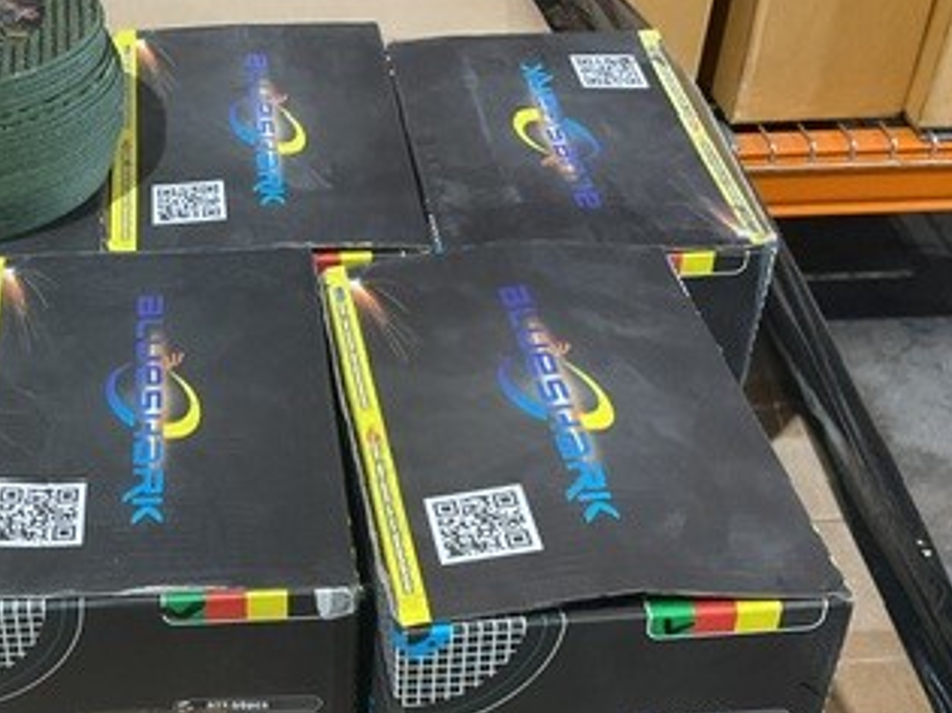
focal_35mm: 59
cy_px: 360
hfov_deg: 31.8
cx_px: 181
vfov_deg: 24.8
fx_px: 1622
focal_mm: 3
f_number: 1.8
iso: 160
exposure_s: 1/50
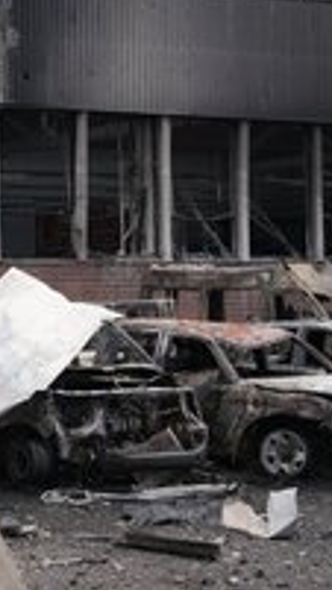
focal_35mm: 98
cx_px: -153
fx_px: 1534
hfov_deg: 11.8
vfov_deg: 21.8
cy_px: 260
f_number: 5
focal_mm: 47
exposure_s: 1/200
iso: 80
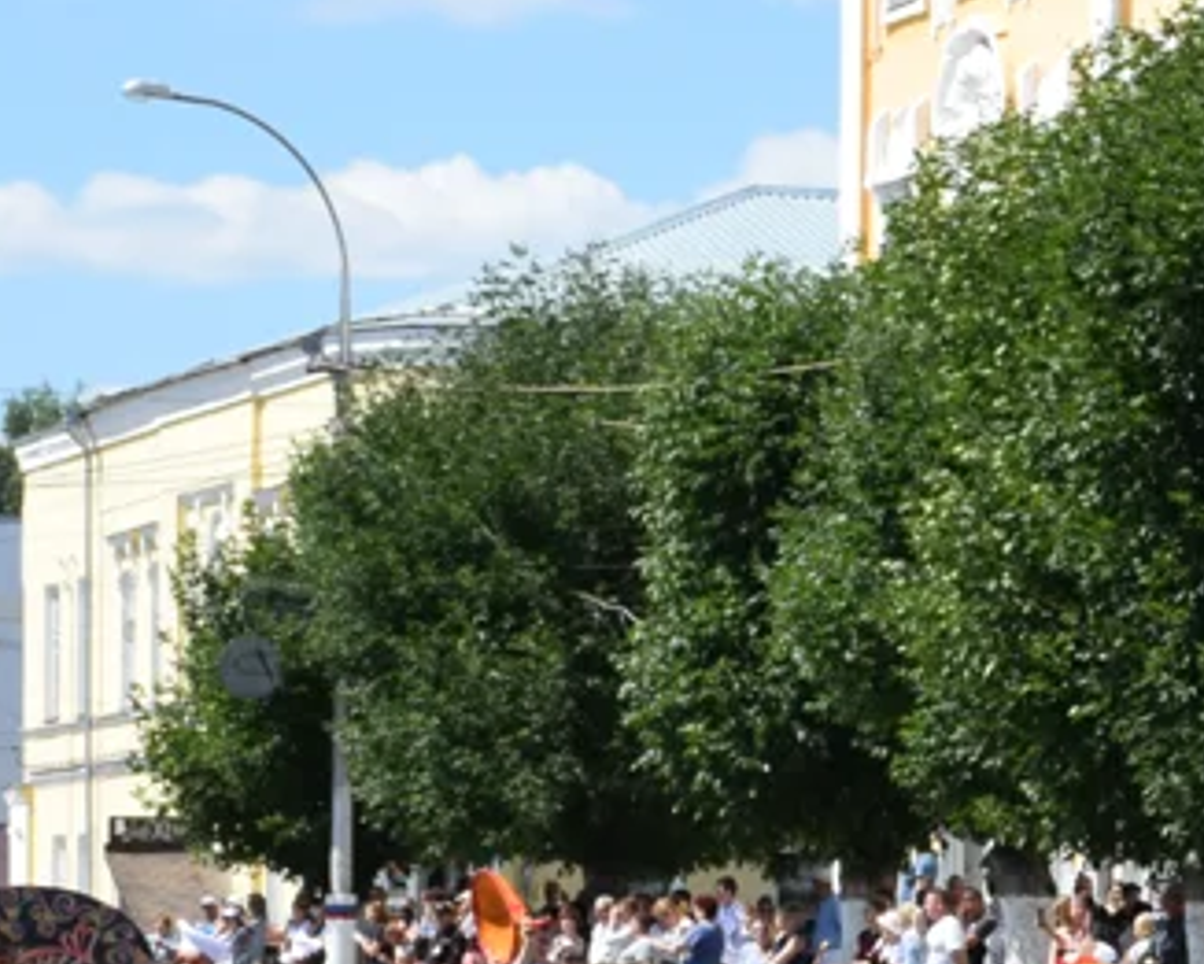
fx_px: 8626
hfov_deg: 7.9
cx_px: 1440
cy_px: 1034
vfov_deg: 6.4
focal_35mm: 242
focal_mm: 40
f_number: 10
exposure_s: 1/400
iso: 200
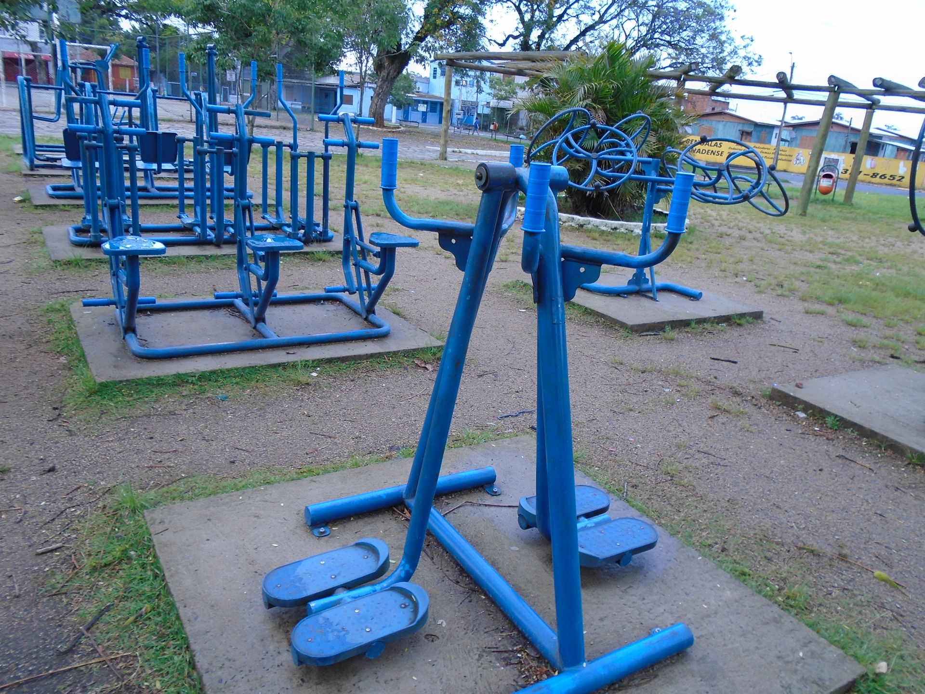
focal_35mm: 26
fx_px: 695
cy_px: 347
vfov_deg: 53.1
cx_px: 462
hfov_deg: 67.3
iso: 100
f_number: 3.2
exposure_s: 1/100
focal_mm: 4.6
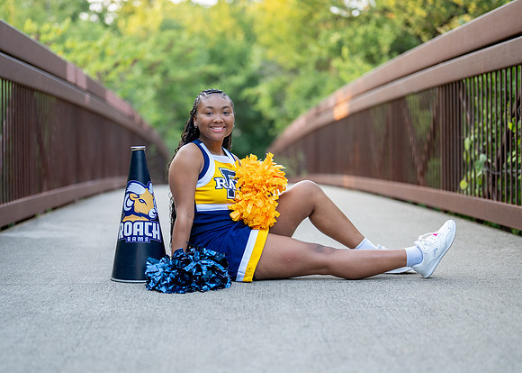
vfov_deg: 21.4
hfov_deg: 29.6
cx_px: 228
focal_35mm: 67
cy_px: 201
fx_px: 986
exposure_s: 1/500
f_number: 1.2
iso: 320
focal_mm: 50
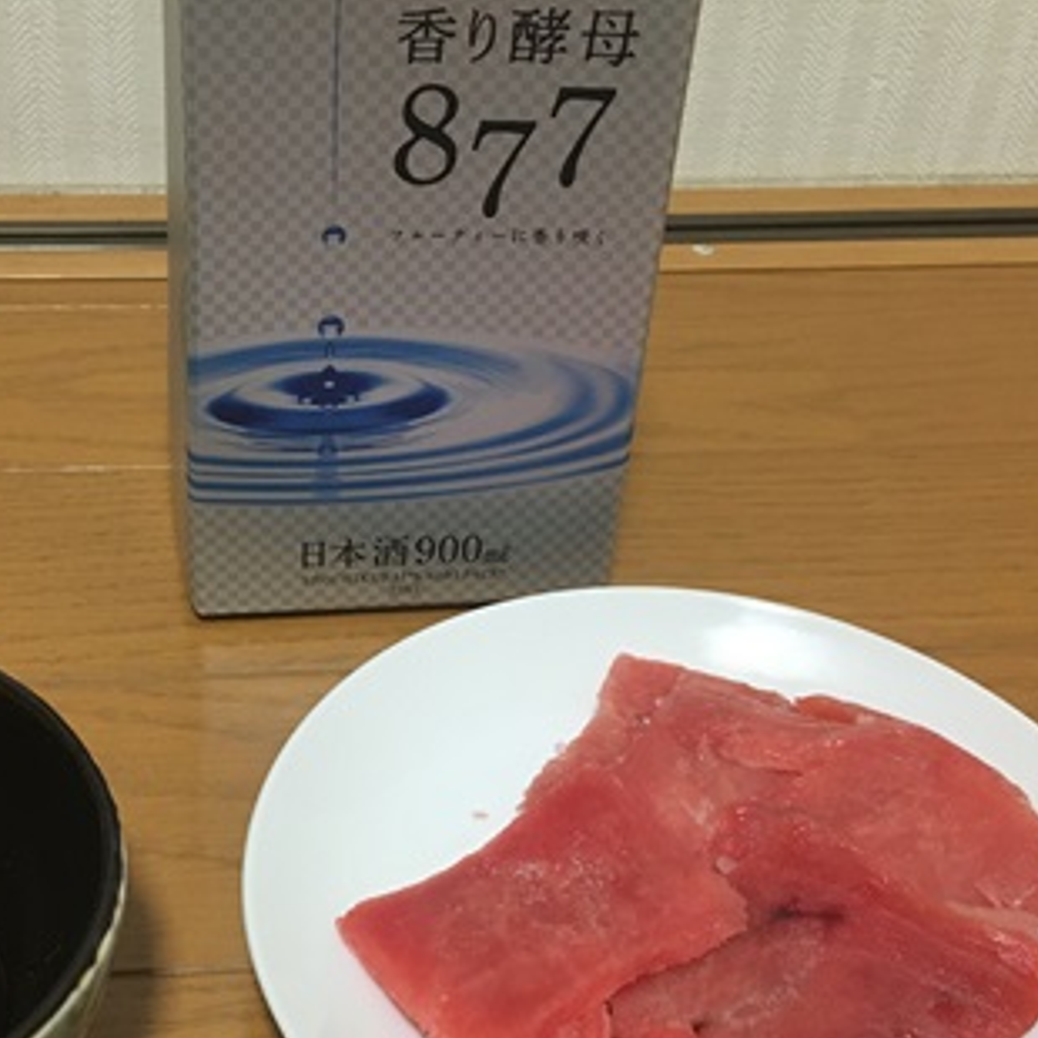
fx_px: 1696
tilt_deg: -39.0
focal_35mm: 50
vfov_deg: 33.9
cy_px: 619
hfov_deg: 33.8
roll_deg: -3.2
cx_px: 377
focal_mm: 4.15
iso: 160
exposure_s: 1/30
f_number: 2.2
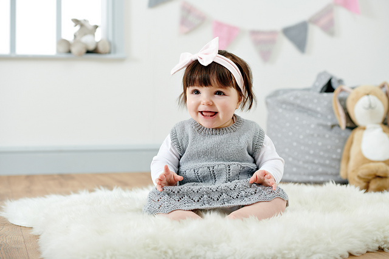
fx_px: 757
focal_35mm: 70
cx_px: 194
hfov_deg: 28.8
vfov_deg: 19.5
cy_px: 130
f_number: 4.5
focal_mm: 70
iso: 100
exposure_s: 1/200
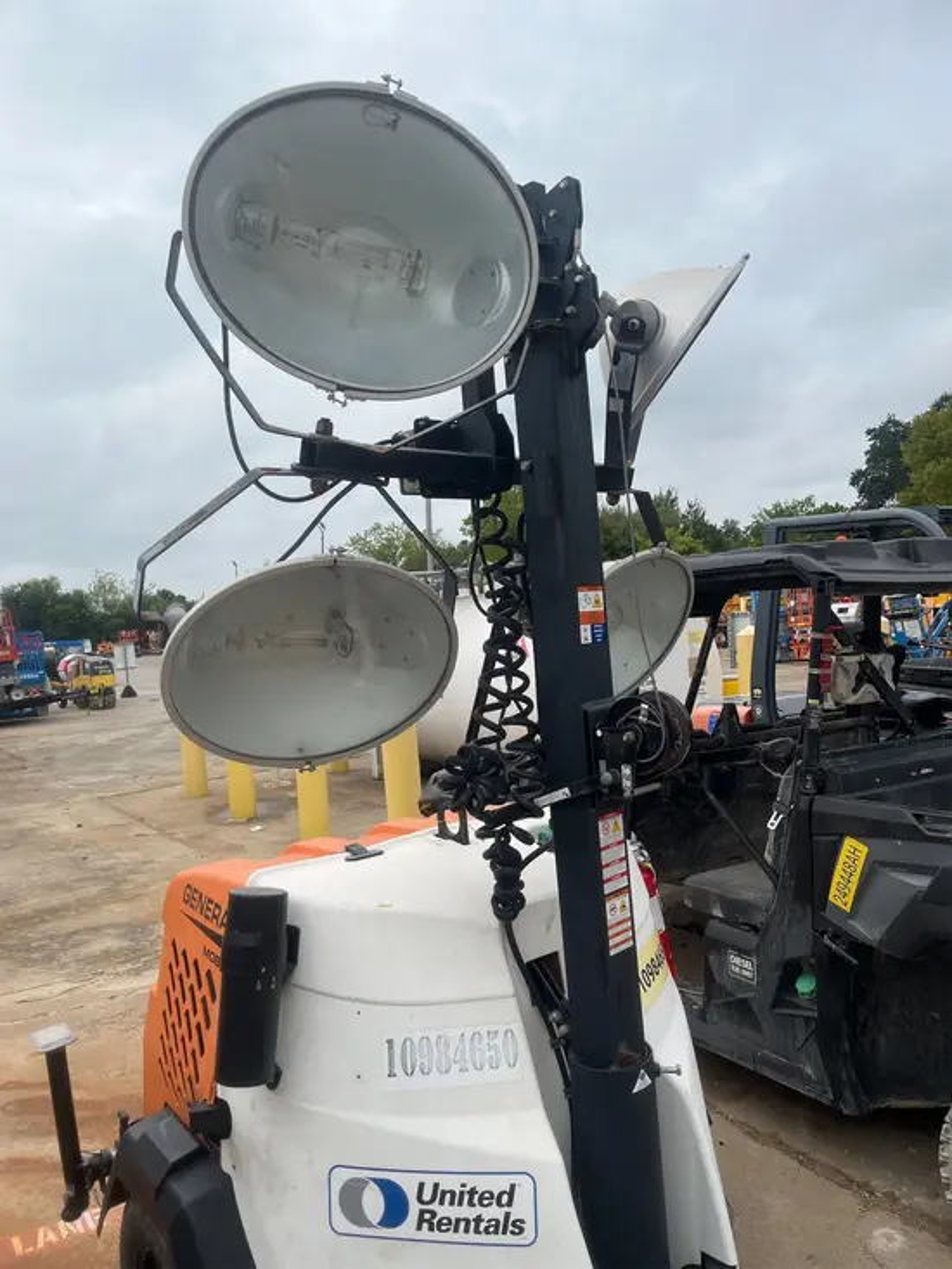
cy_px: 634
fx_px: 953
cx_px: 476
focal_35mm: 26
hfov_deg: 53.1
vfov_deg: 67.3
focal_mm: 5.1
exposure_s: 1/3215
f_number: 1.6
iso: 50
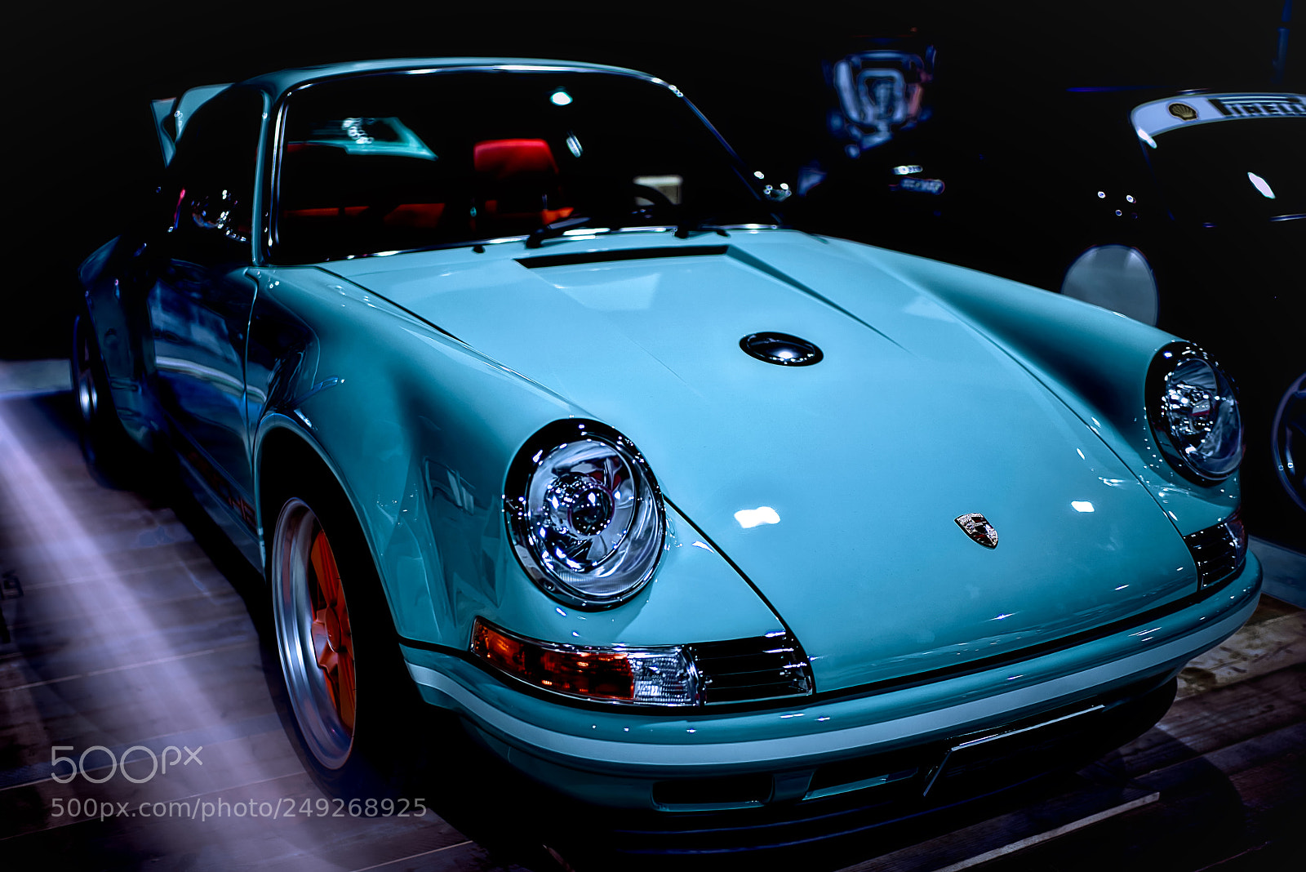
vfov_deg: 37.9
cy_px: 436
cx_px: 653
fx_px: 1270
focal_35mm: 35
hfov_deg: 54.4
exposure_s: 1/40
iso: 160
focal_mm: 35
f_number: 1.4
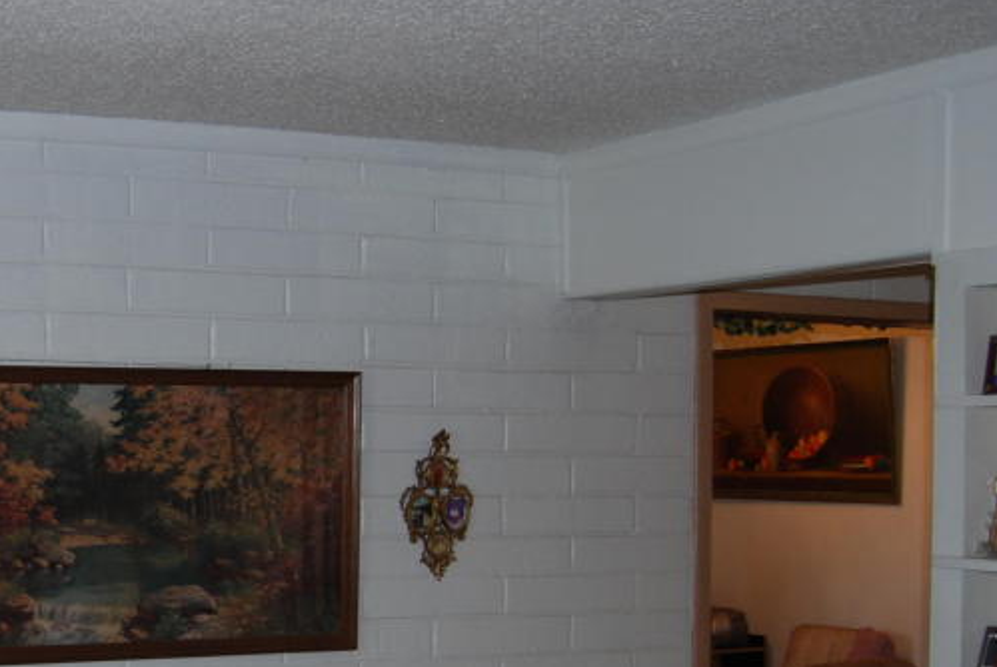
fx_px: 1719
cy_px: 535
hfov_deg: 30.8
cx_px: 87
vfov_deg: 21.7
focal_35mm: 62
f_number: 3.5
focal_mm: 18
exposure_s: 1/60
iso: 200
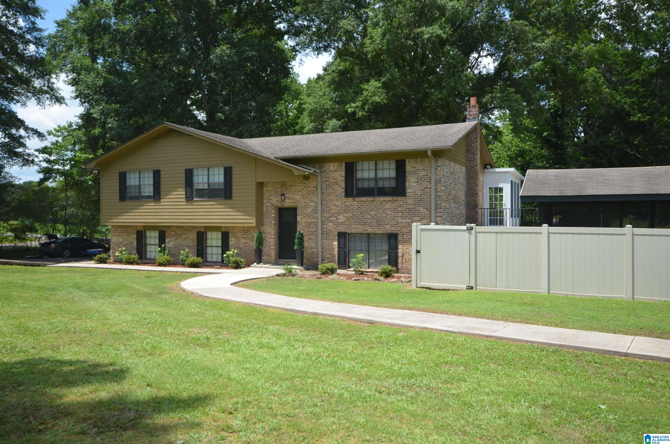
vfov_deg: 43.4
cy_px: 222
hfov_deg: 62.0
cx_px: 335
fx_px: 557
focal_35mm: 30
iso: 160
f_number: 8
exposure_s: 1/250
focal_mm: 20
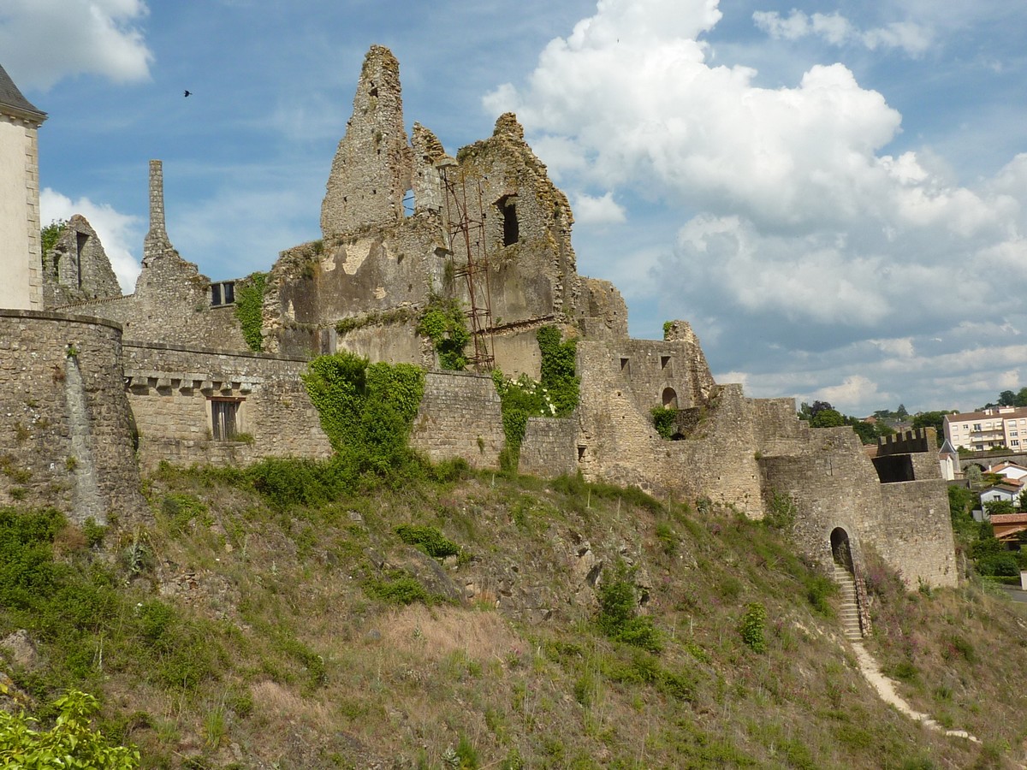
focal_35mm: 35
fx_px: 1038
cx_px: 514
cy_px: 385
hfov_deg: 52.6
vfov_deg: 40.7
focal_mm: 4.1
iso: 80
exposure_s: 1/500
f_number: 5.6
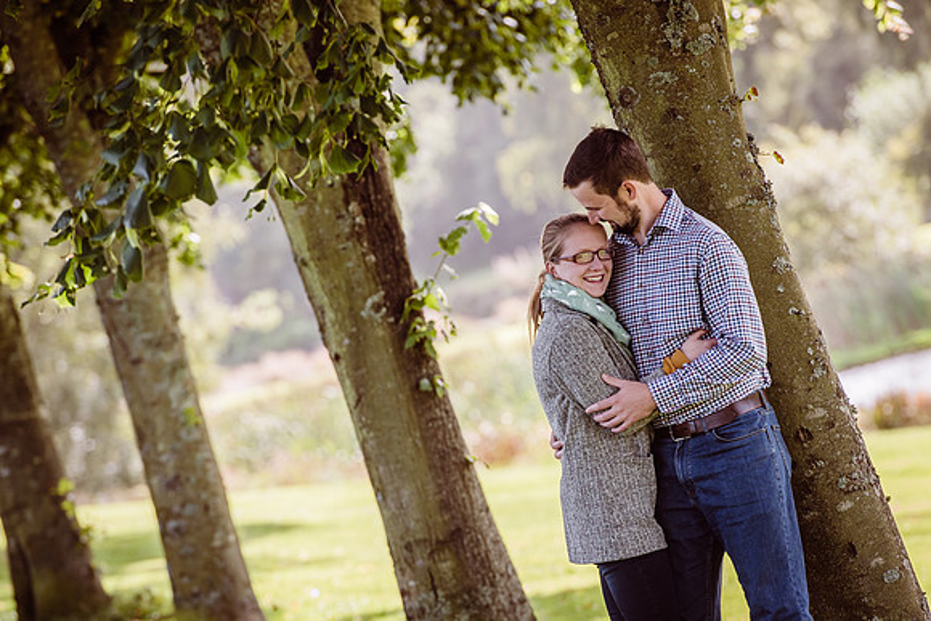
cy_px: 395
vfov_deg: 5.1
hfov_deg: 7.7
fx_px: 6918
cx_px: 511
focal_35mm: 267
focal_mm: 200
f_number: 5.6
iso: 400
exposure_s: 1/320
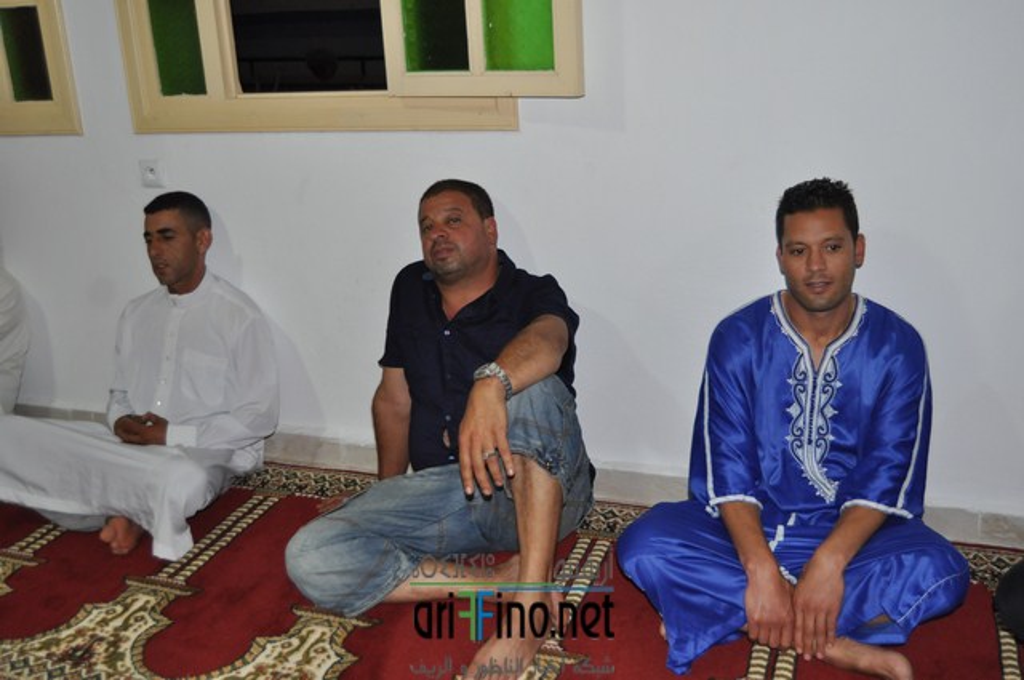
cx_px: 512
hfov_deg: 49.6
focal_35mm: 39
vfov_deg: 34.1
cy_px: 340
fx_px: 1108
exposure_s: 1/60
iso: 800
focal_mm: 26
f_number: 4
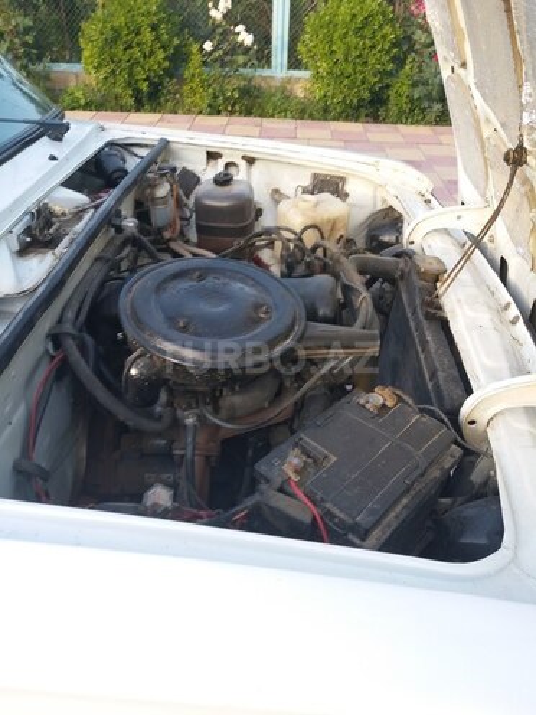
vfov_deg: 65.3
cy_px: 358
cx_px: 268
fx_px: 557
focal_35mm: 27
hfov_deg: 51.4
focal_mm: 3.7
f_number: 1.9
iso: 40
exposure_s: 1/100
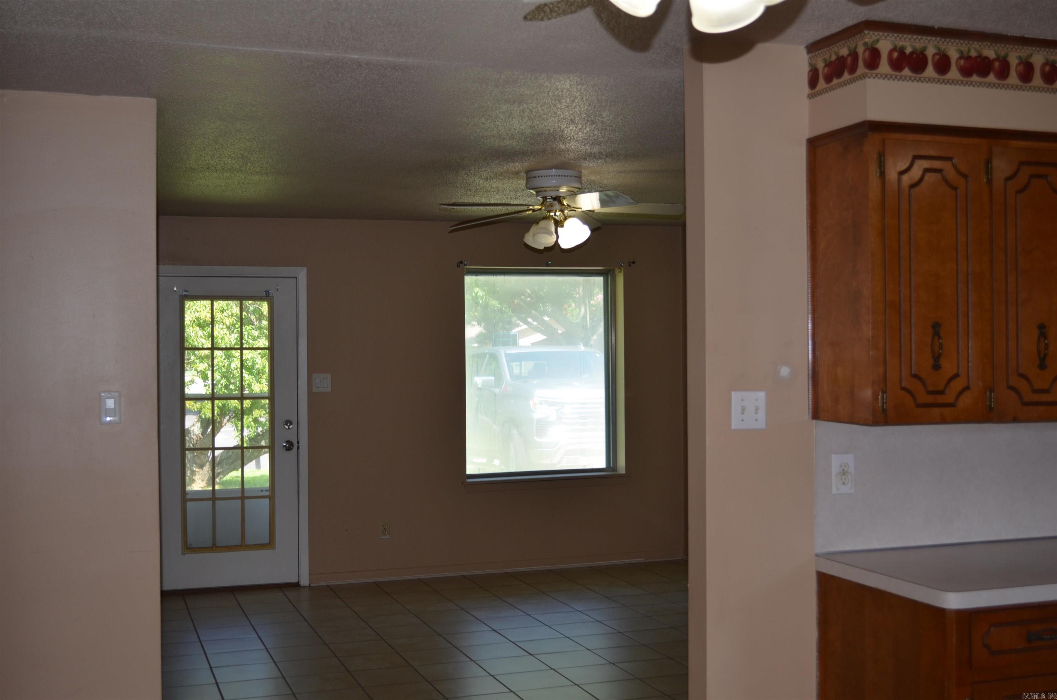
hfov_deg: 46.5
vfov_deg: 31.7
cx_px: 528
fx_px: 1230
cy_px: 350
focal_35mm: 42
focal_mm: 28
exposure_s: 1/125
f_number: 4.5
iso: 200
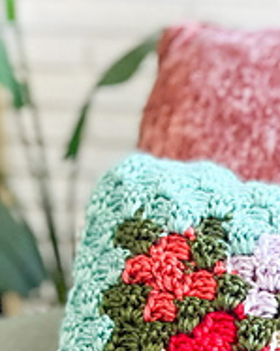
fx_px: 903
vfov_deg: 21.5
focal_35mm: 87
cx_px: 280
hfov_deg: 17.2
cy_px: 313
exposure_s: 1/65
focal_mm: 5.7
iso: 125
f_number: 1.5
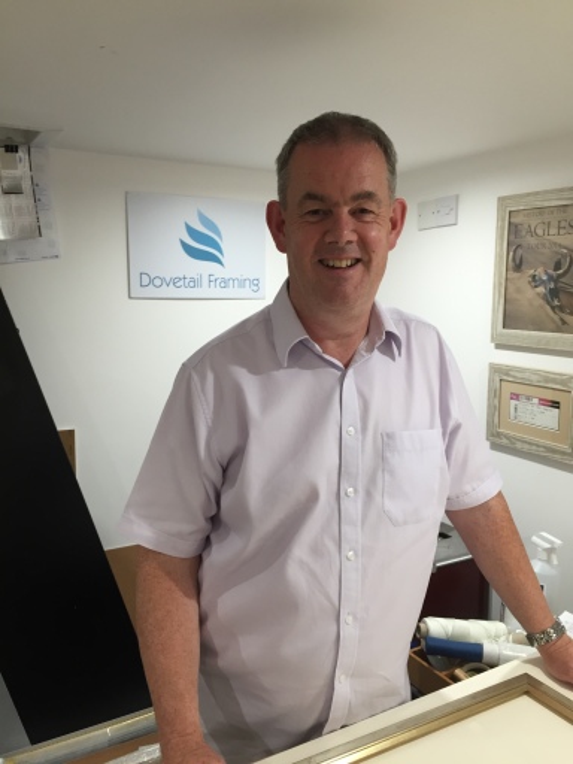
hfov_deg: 48.2
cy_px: 382
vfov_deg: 61.7
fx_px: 640
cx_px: 286
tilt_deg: -6.5
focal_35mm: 29
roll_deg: +0.6
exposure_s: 1/33
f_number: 2.2
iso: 100
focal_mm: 4.15
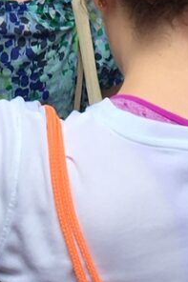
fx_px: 1066
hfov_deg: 9.9
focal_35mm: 136
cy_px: -147
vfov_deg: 14.1
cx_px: -54
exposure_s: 1/732
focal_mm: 4.15
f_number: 2.2
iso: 25
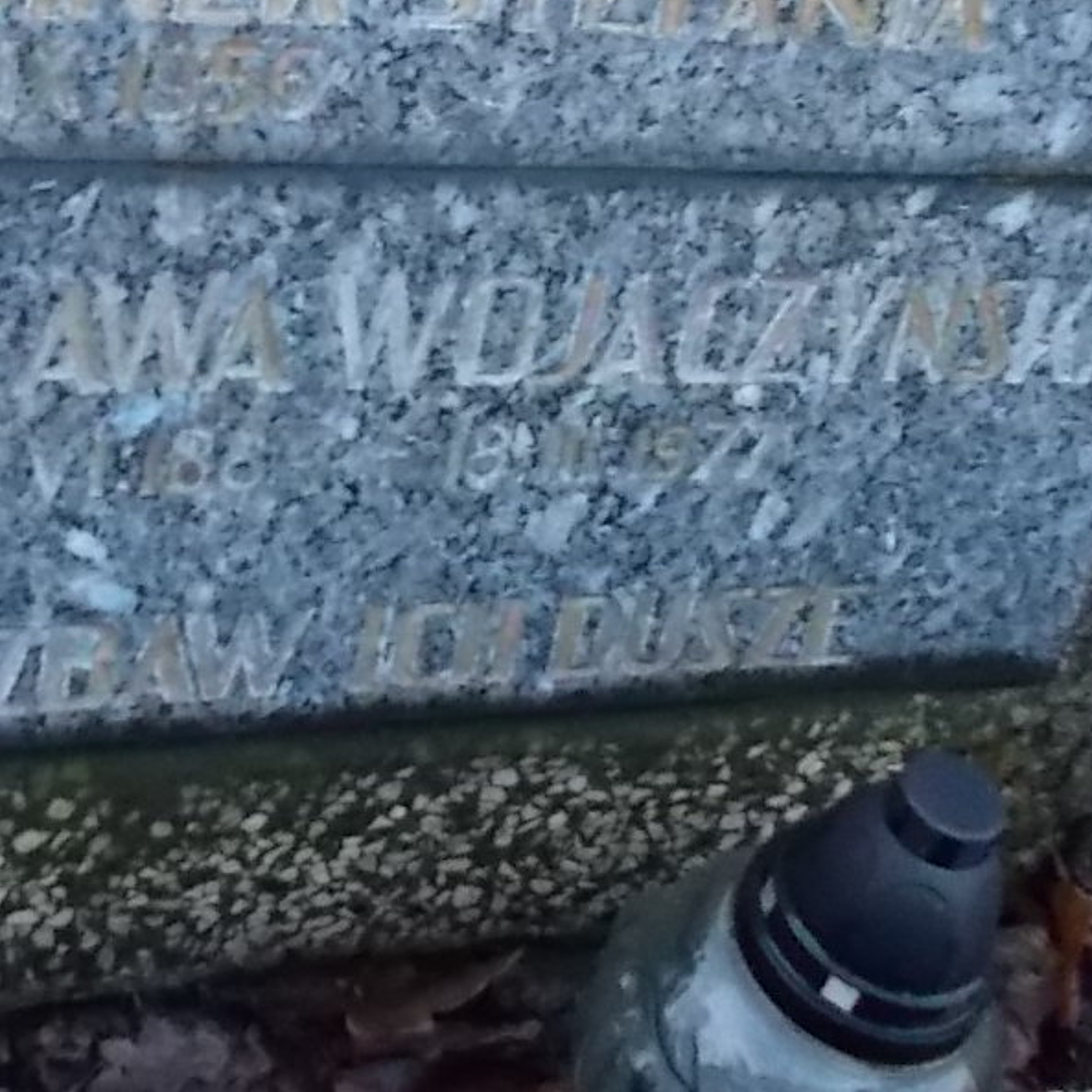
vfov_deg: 27.4
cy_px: 282
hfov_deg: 27.3
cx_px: 265
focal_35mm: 62
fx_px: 2213
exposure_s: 1/100
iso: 400
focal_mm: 4.6
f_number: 3.2
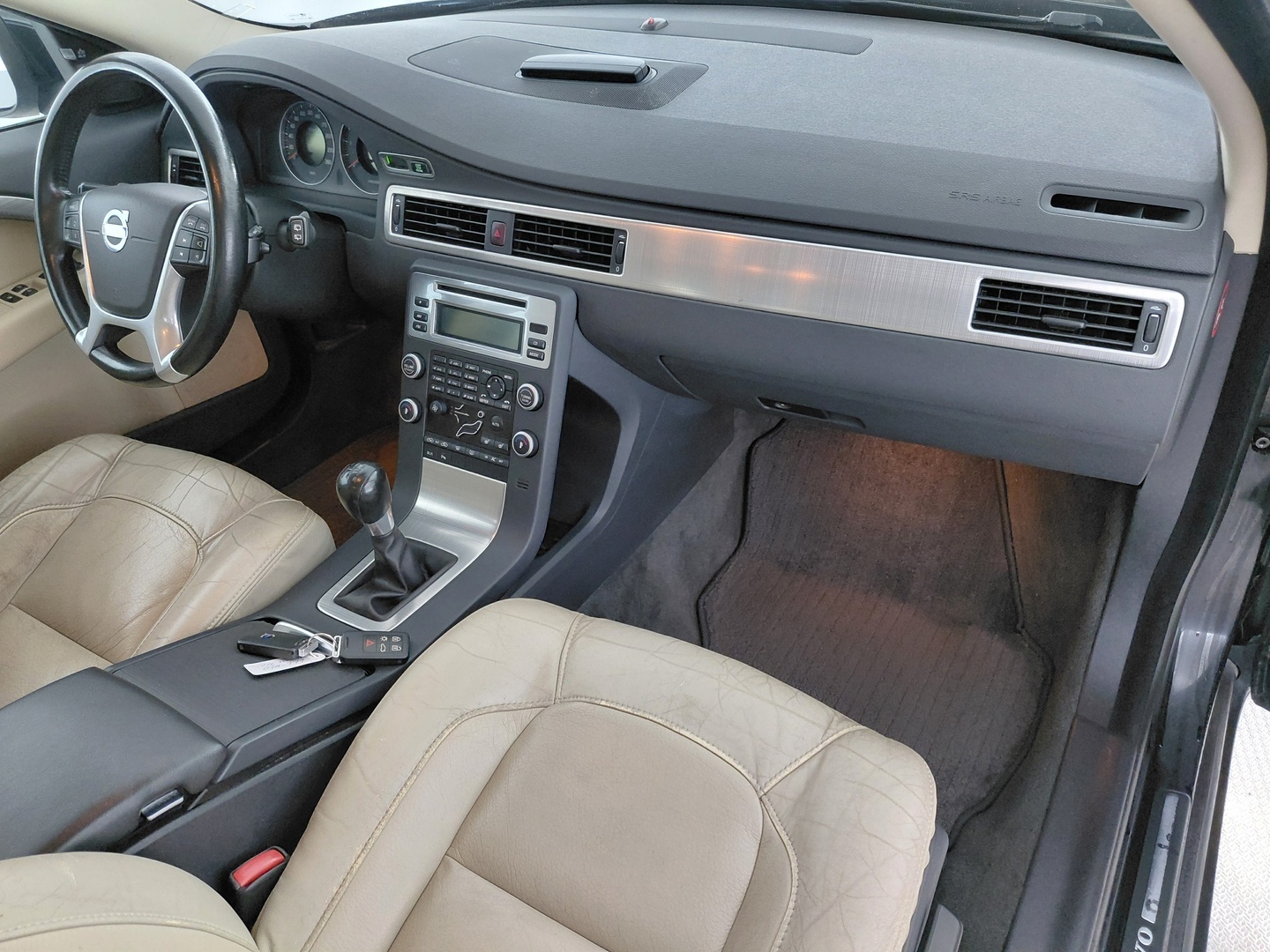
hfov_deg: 69.4
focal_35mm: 25
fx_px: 917
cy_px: 476
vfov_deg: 54.9
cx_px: 635
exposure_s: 1/25
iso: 400
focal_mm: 4.69
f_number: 1.8
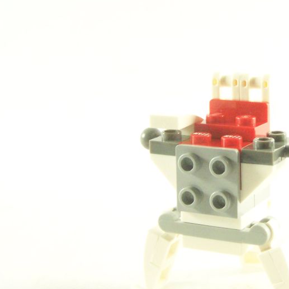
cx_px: 264
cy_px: 136
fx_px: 793
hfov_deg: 20.2
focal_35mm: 84
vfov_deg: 20.6
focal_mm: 8
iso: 400
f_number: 3.2
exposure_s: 1/60
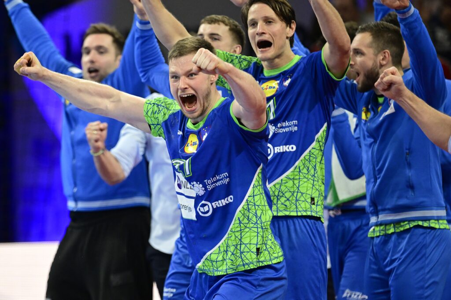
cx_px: 226
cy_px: 150
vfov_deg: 2.3
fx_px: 7514
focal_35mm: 600
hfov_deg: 3.4
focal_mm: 400
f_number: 4.5
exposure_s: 1/1000
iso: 3200
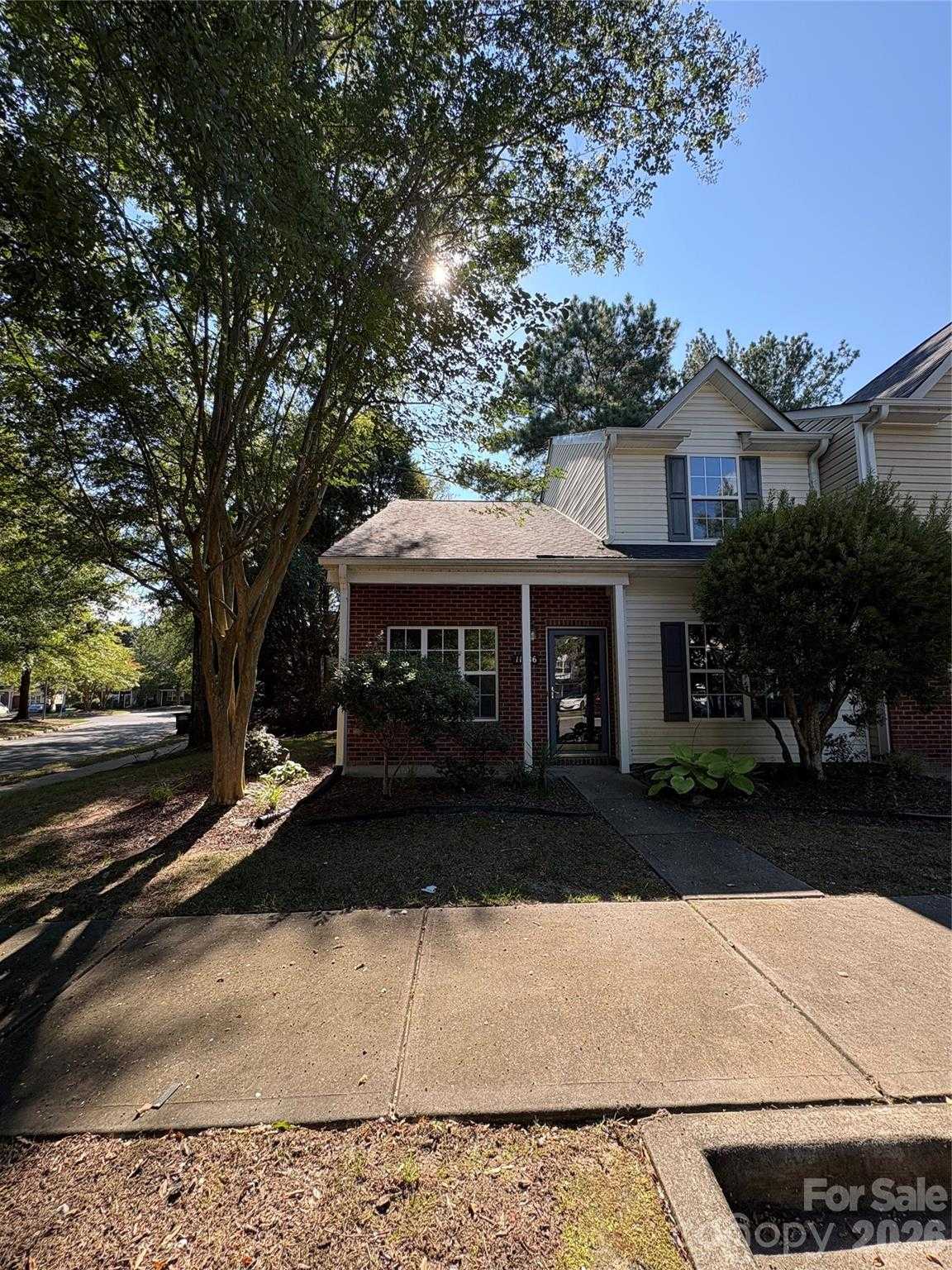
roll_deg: +0.0
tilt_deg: +6.1
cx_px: 476
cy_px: 635
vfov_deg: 102.1
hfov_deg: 85.7
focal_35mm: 14
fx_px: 513
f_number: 2.2
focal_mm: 2.22
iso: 64
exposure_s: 1/409
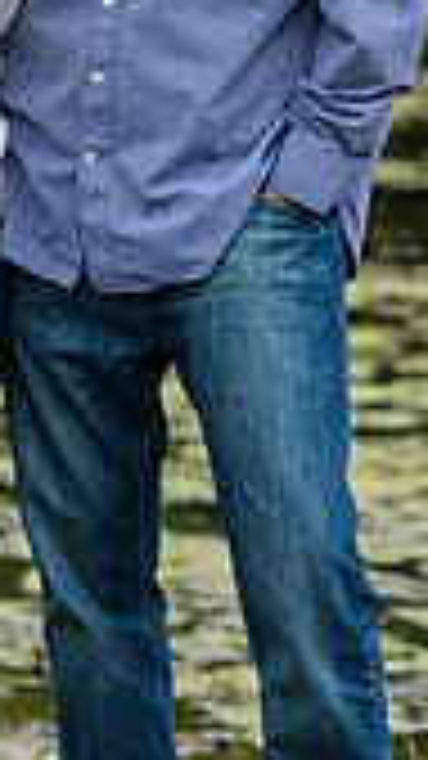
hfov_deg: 3.5
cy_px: 90
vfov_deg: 6.2
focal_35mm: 349
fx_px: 7045
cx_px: 59
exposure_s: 1/400
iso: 400
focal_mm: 125
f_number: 4
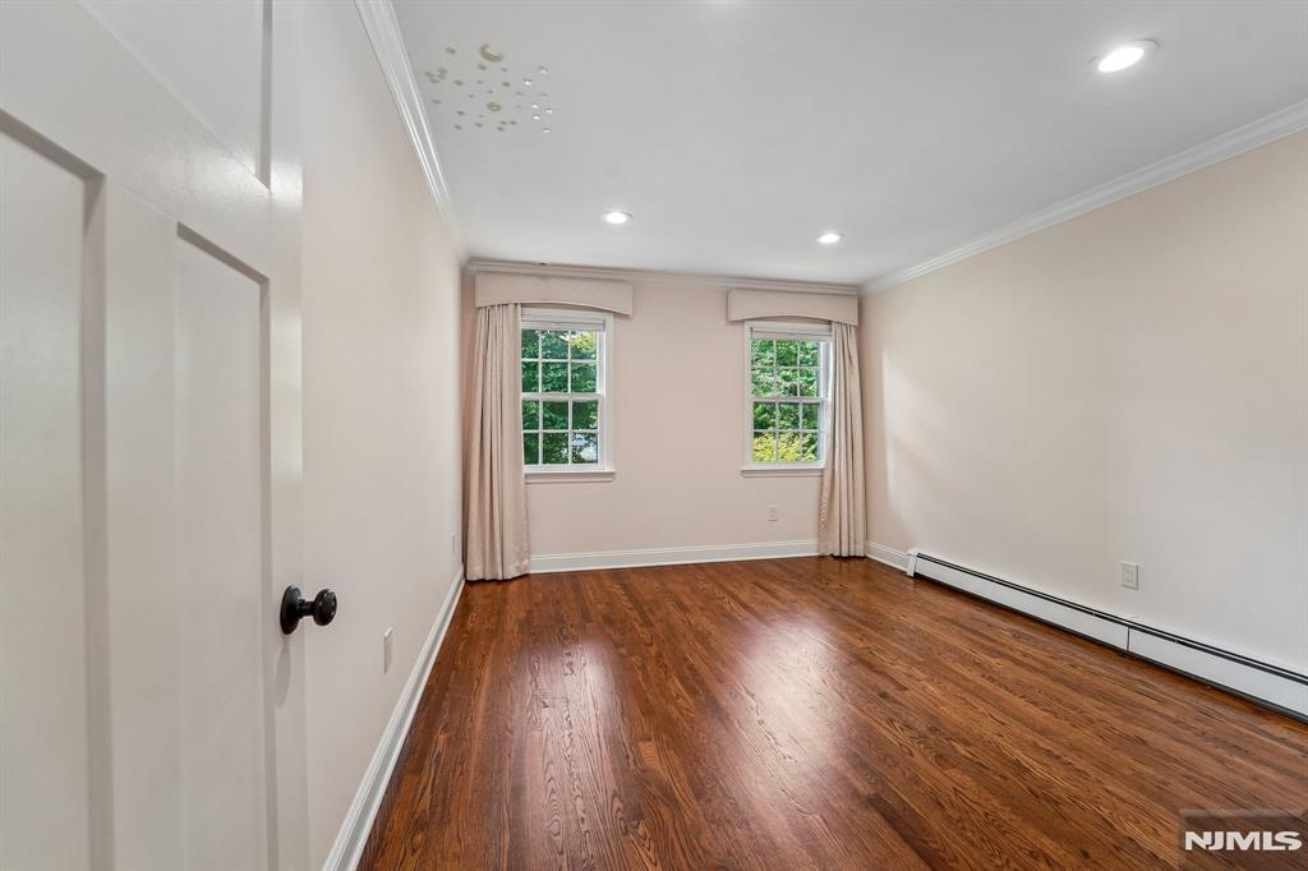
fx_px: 508
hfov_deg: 104.3
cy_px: 436
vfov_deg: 81.2
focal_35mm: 14
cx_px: 654
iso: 400
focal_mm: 14
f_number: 8
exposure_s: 1/20
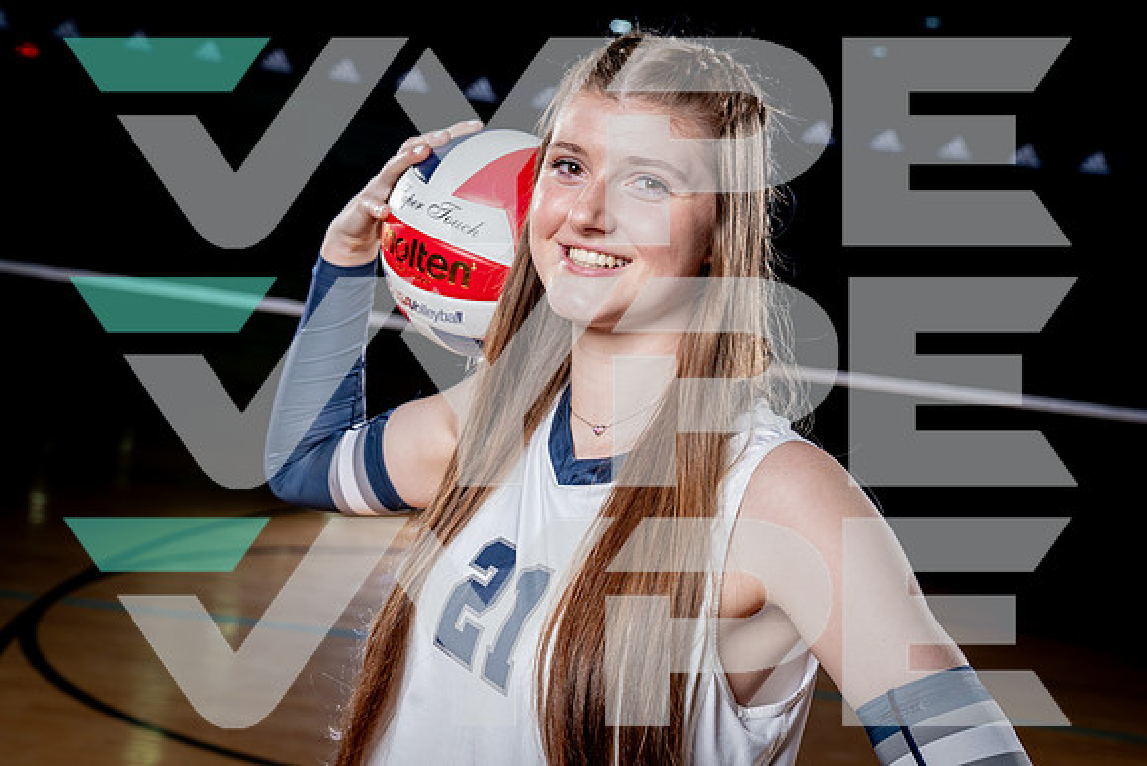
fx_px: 1785
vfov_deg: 24.2
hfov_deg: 35.6
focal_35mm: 56
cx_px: 574
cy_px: 383
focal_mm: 52
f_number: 5.6
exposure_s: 1/250
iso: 250
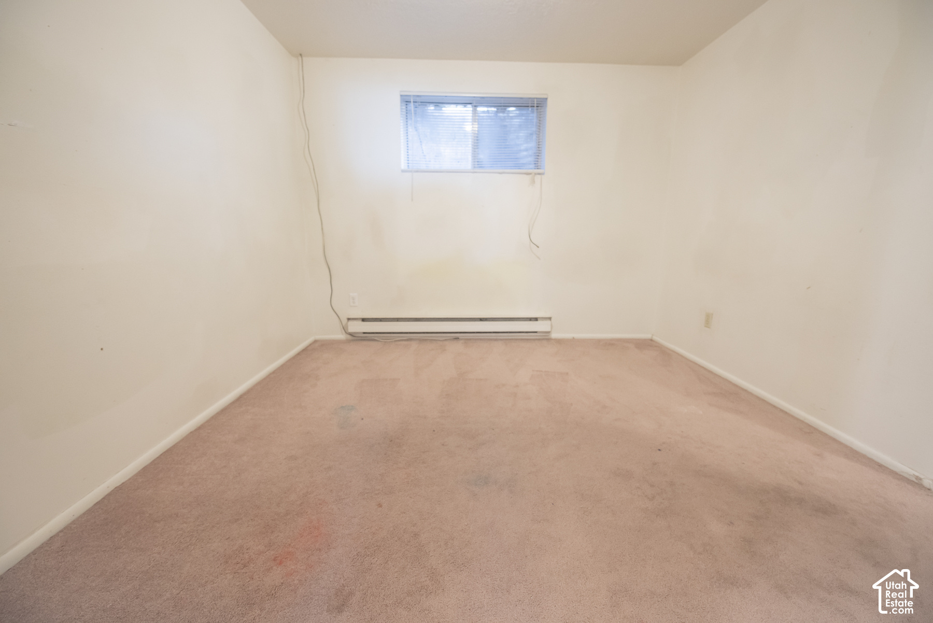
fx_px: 363
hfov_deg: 104.2
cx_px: 466
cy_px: 312
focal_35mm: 14
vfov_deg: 81.3
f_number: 3.5
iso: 1000
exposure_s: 1/40
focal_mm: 14
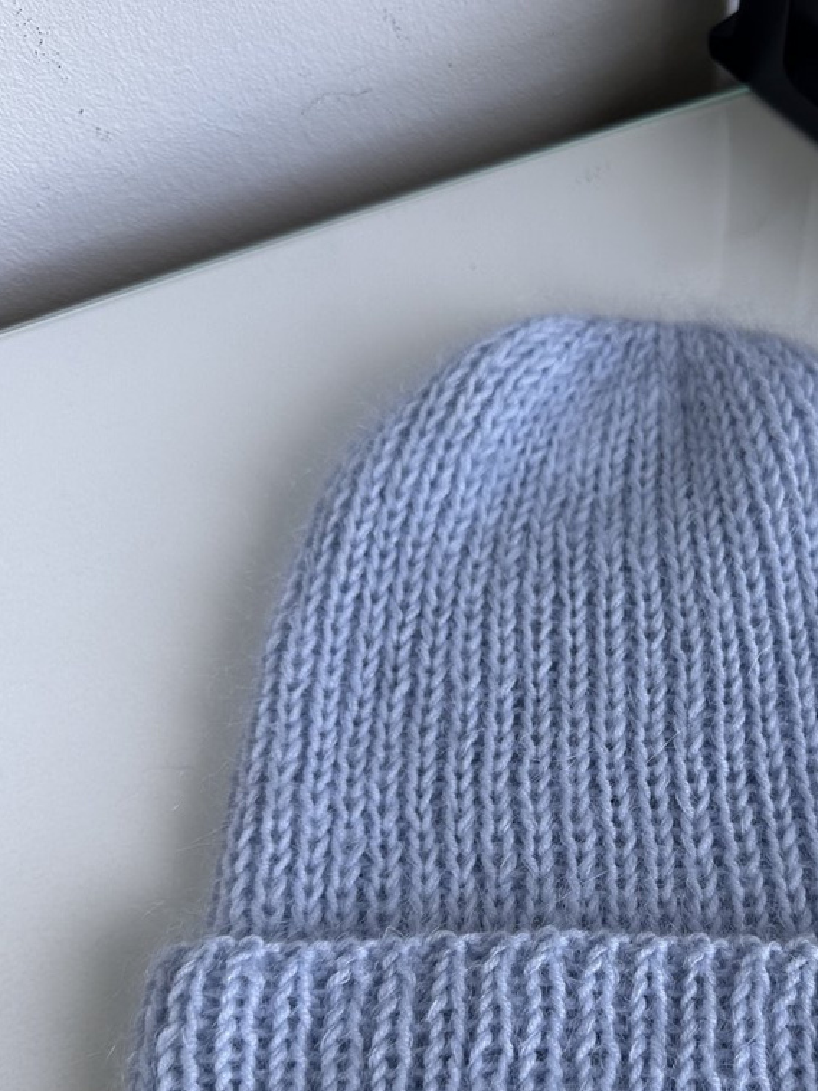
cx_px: 638
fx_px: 1198
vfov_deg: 47.7
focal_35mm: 38
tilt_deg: -73.1
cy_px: 771
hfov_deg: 36.6
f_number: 1.78
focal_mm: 6.86
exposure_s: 1/121
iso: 80
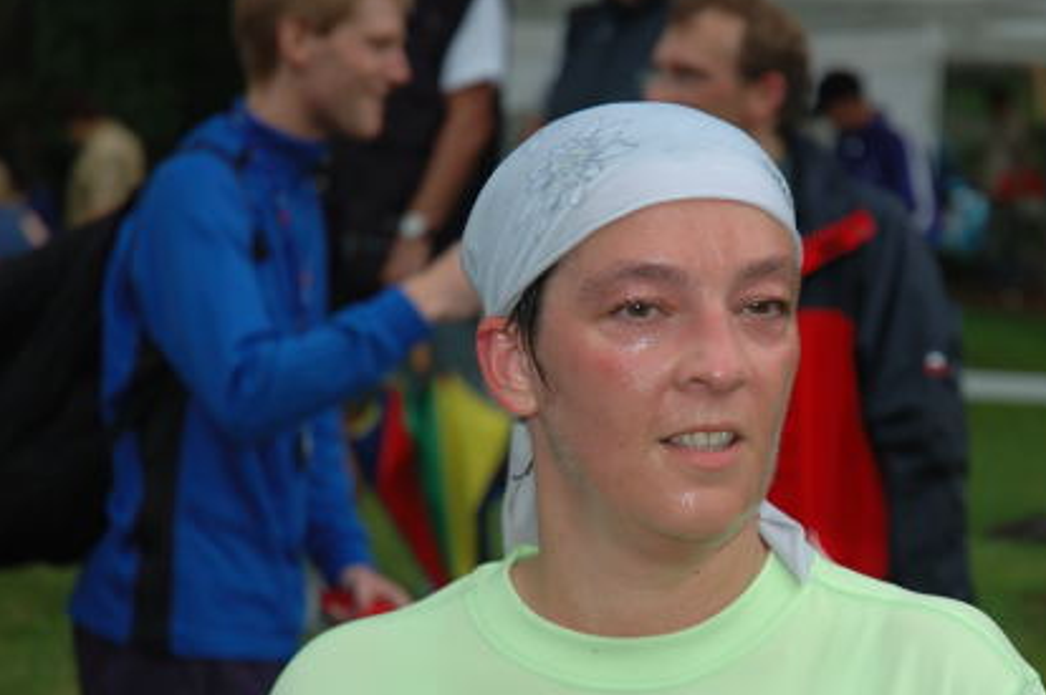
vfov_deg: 9.6
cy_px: 380
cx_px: 624
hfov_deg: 14.4
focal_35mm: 143
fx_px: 4150
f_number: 4.5
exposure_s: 1/60
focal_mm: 70
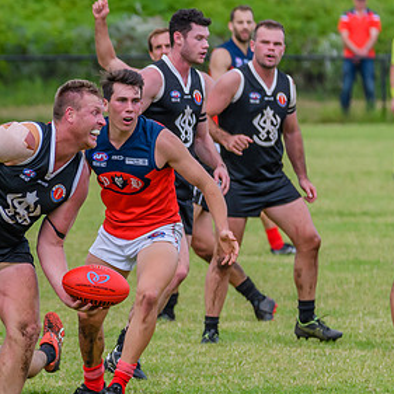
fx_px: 8641
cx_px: 7
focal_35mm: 671
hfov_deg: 2.6
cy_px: 350
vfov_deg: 2.6
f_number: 5.6
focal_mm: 250
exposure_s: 1/2000
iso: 1000
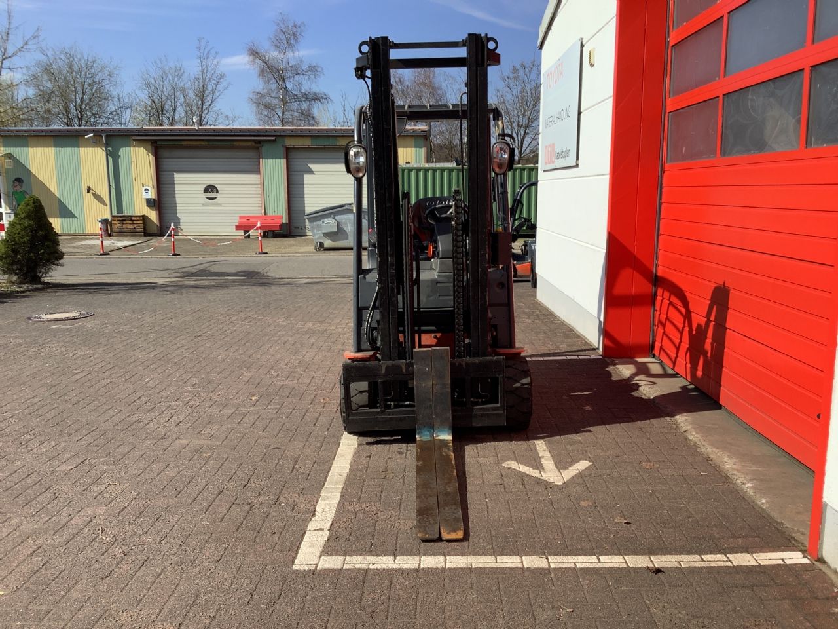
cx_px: 419
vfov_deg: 45.4
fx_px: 750
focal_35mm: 31
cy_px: 314
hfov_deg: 58.4
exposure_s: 1/1101
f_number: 2.4
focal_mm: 3.3
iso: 25
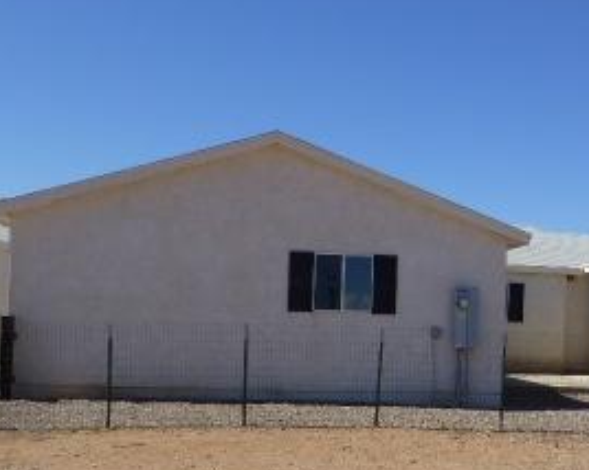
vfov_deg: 27.0
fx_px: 975
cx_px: 437
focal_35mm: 56
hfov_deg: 33.0
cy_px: 290
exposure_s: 1/1300
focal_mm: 4.3
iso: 100
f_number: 4
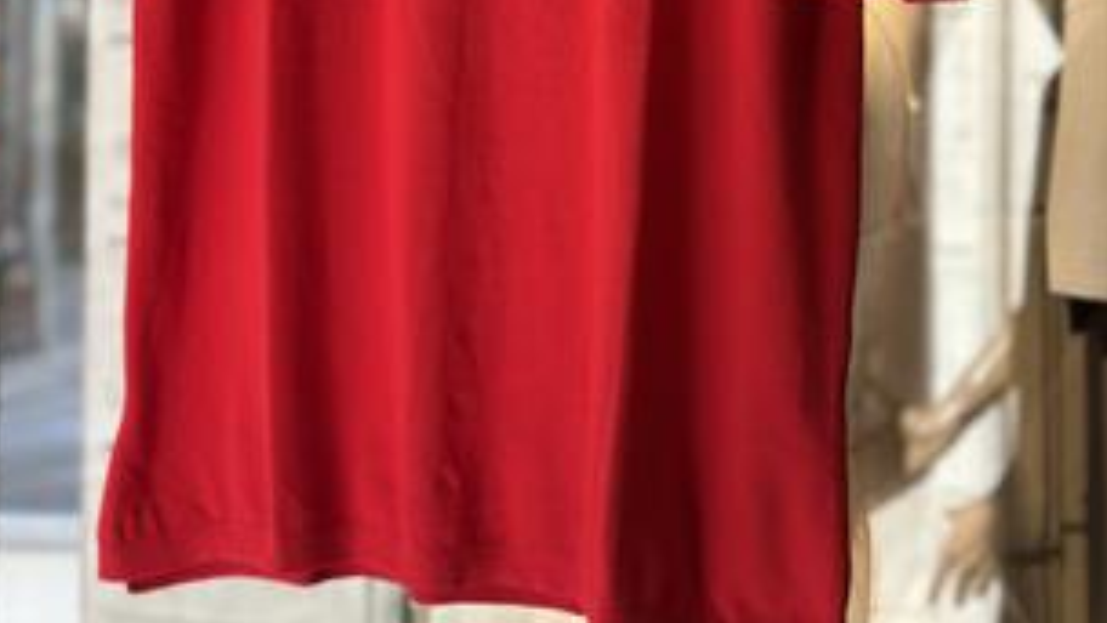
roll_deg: -1.2
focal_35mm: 71
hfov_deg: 29.7
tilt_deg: +1.9
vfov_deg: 16.5
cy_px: -49
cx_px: 546
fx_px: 2084
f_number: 1.78
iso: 100
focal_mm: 6.86
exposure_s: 1/172
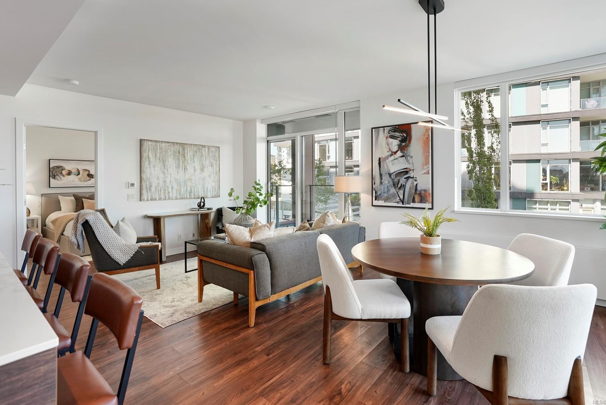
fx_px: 286
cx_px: 306
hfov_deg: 93.2
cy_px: 190
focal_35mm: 17
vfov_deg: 70.4
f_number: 4
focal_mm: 16
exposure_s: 1/30
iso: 500
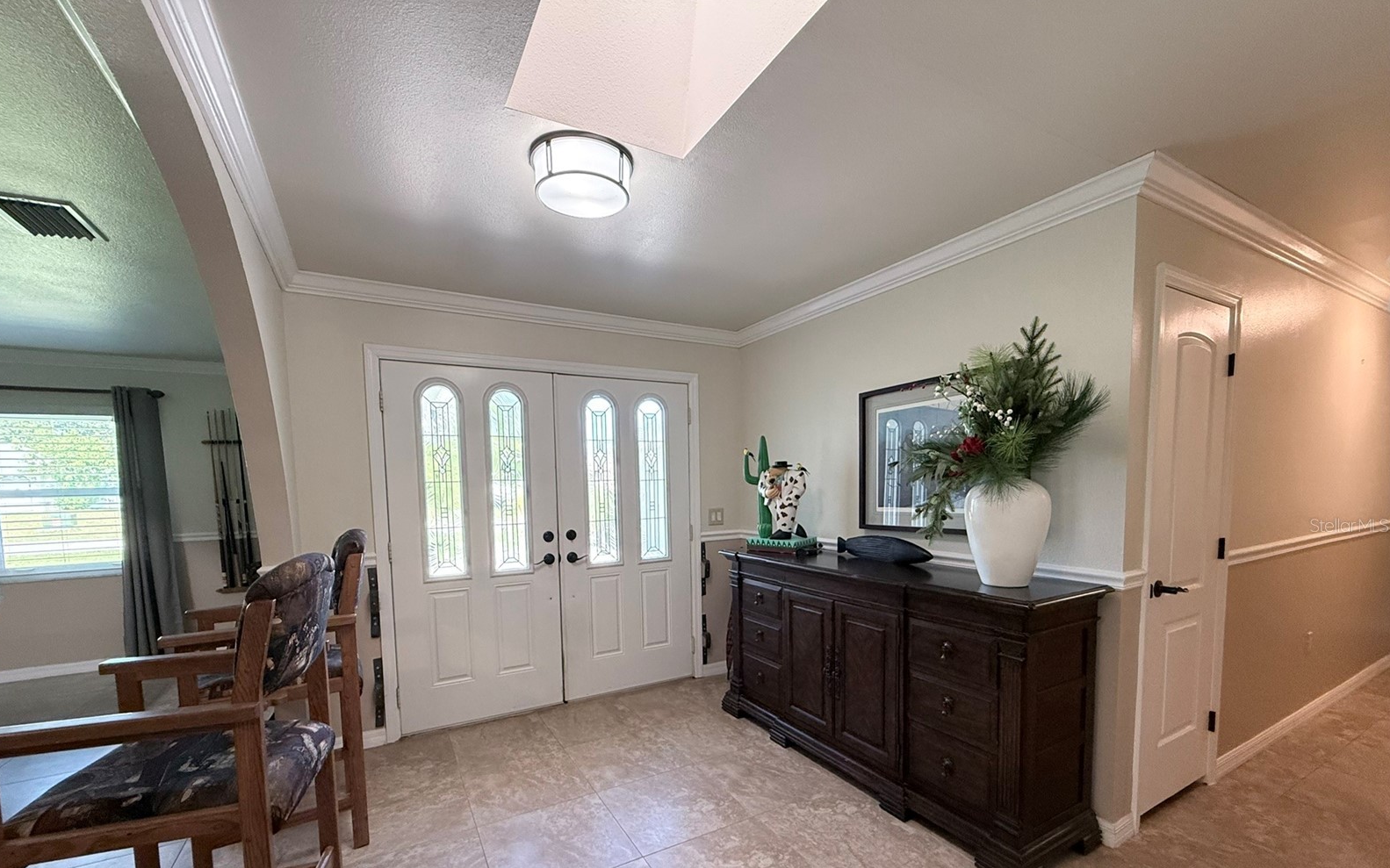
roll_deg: +1.3
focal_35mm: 15
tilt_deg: -3.9
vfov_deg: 73.9
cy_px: 525
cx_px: 690
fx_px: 568
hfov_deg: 101.5
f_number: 2.2
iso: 320
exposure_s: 1/120
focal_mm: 2.22
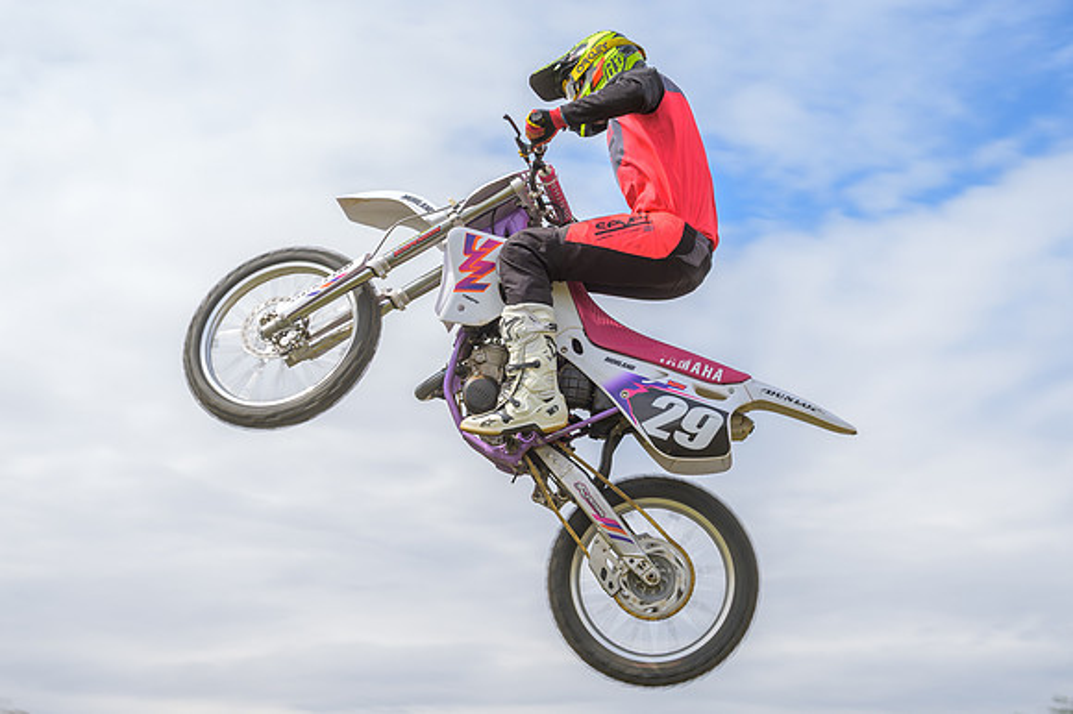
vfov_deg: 25.2
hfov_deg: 37.2
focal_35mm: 54
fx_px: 1595
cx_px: 536
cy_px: 368
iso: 50
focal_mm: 35
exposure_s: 1/320
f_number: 4
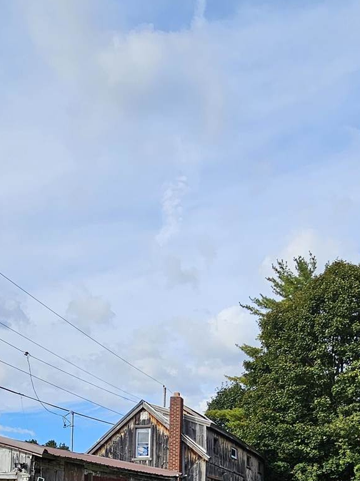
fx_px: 541
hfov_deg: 36.8
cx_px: 188
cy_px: 445
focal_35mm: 39
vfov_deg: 43.2
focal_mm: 2.2
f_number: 2.2
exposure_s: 1/1915
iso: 50
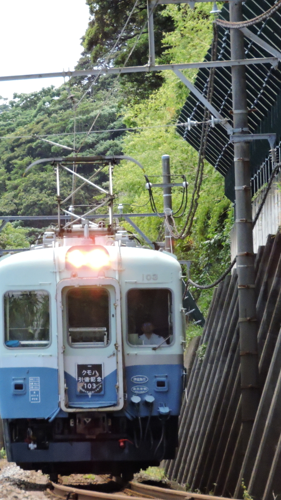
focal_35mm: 393
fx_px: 5205
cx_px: 121
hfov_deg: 3.1
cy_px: 250
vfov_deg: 5.5
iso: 1600
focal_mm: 64.5
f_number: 5.6
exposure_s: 1/2000
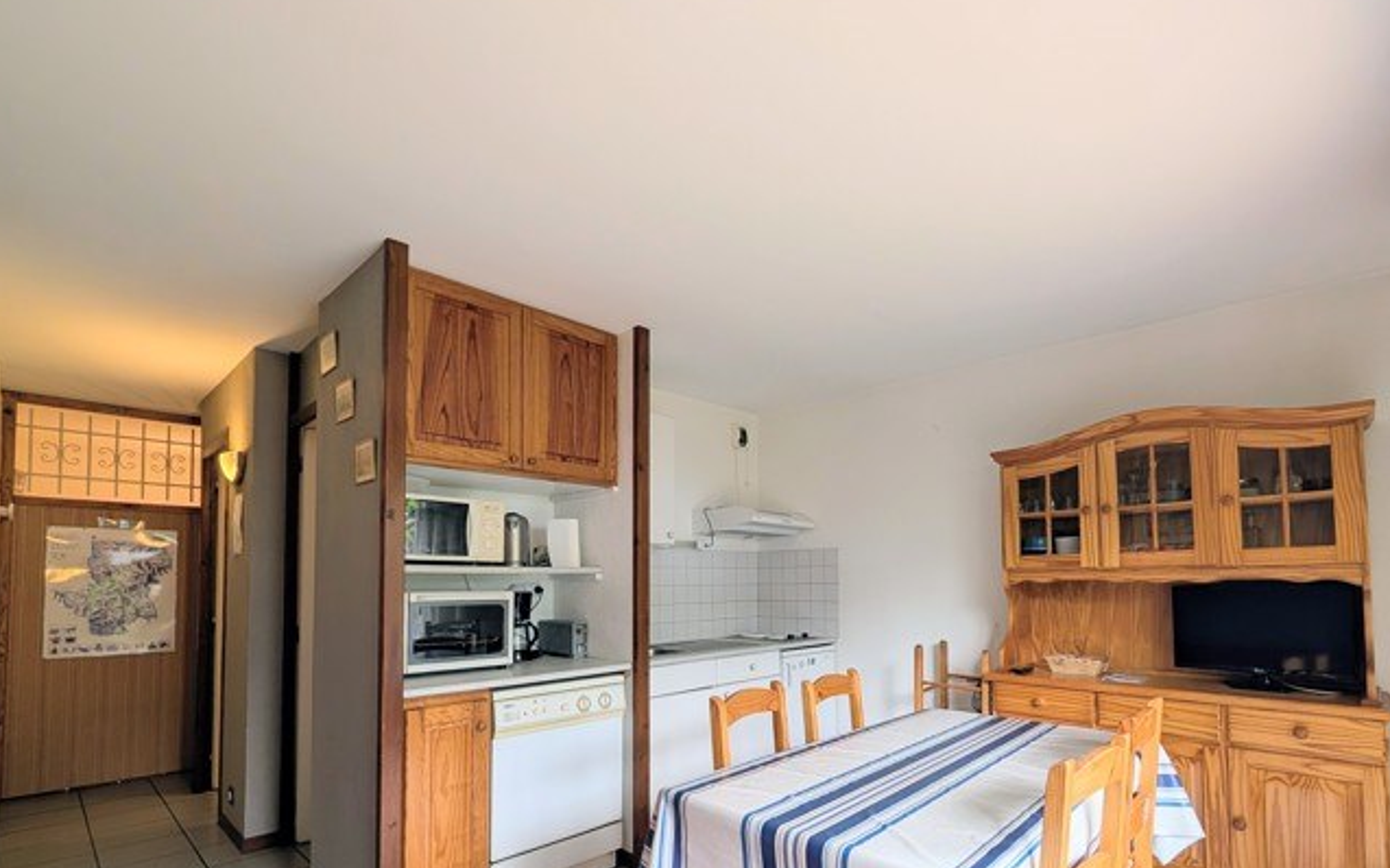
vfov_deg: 69.8
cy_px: 554
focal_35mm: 16
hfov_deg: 97.7
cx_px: 744
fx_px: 606
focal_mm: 2.02
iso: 53
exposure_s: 1/139
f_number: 1.7
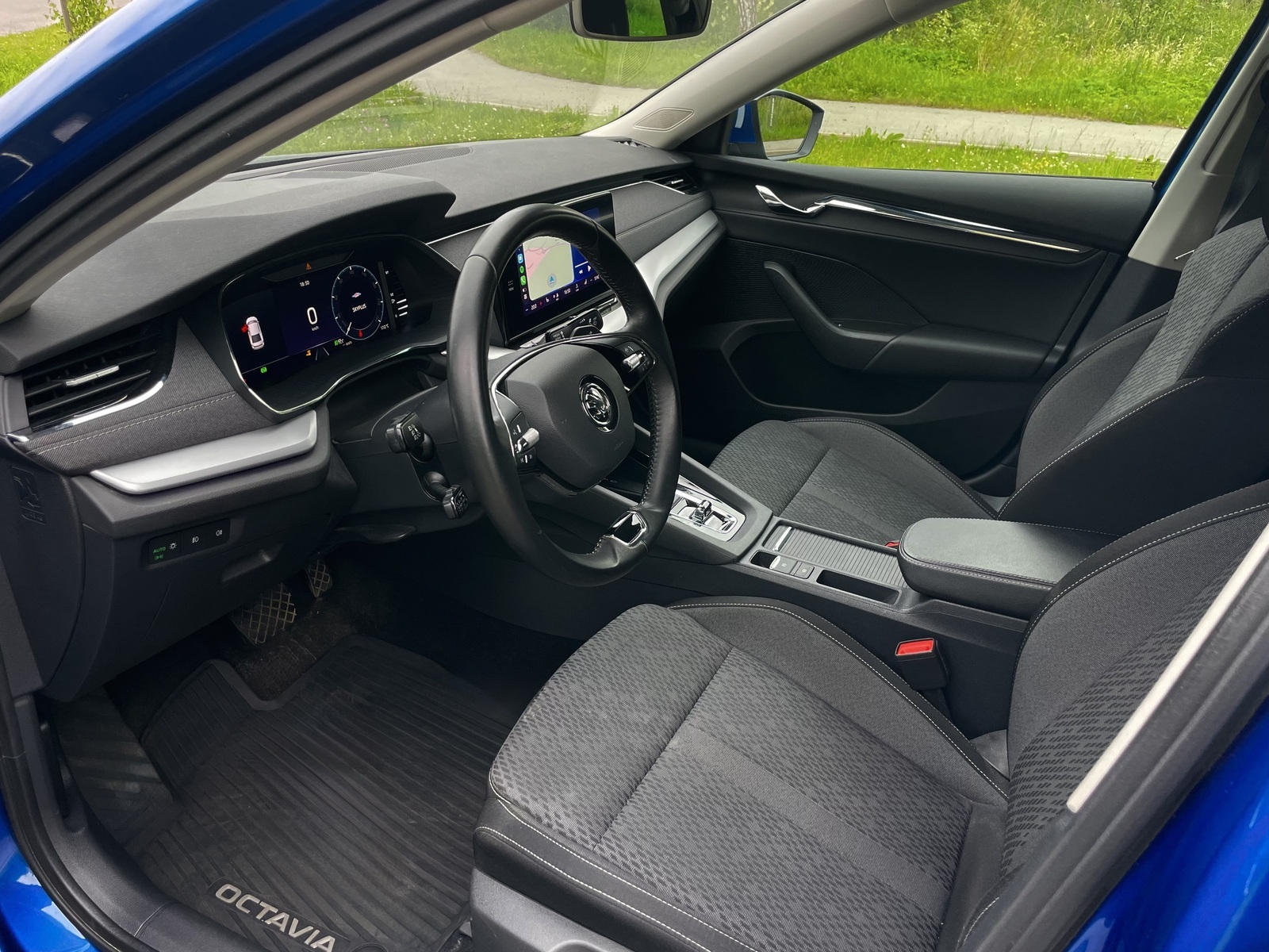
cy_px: 476
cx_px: 634
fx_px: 953
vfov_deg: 53.1
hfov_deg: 67.3
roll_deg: -3.5
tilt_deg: -26.1
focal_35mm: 26
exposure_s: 1/121
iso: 64
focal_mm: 4.2
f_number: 1.6
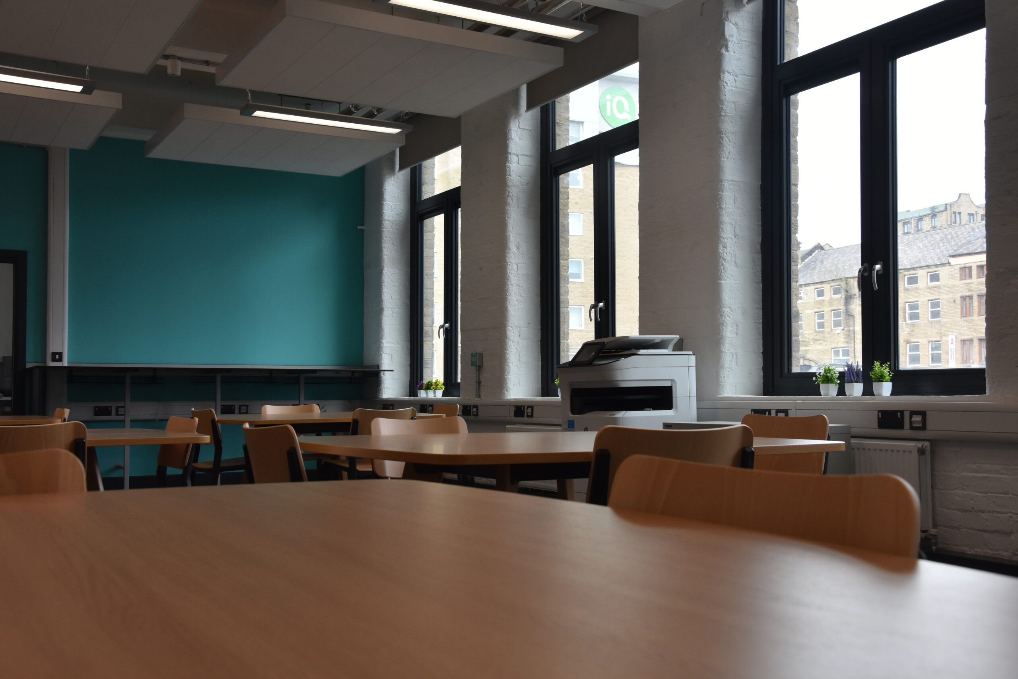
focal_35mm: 38
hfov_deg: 51.3
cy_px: 340
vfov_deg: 35.5
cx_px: 509
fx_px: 1060
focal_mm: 25
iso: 800
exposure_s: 1/200
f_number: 7.1
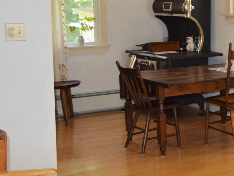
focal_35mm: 79
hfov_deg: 21.4
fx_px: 534
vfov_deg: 18.6
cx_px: 335
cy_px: 55
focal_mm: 18
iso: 400
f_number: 4
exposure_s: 1/100
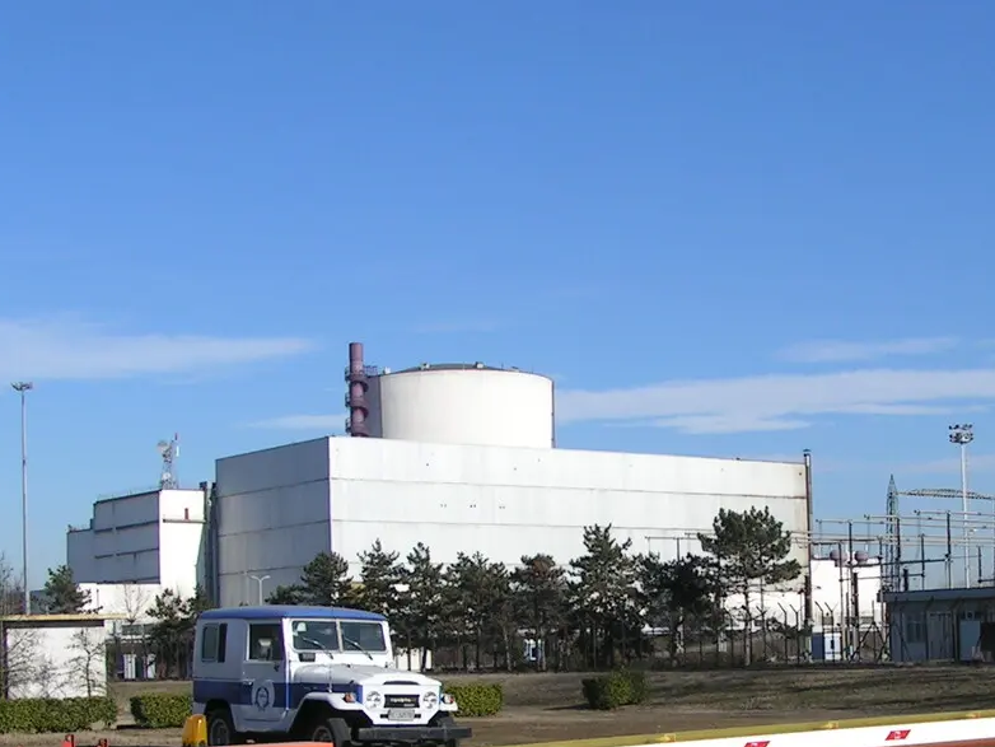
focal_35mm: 68
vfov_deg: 21.4
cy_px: 587
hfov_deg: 28.5
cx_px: 615
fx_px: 1955
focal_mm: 5.8
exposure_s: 1/800
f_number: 5.6
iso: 50
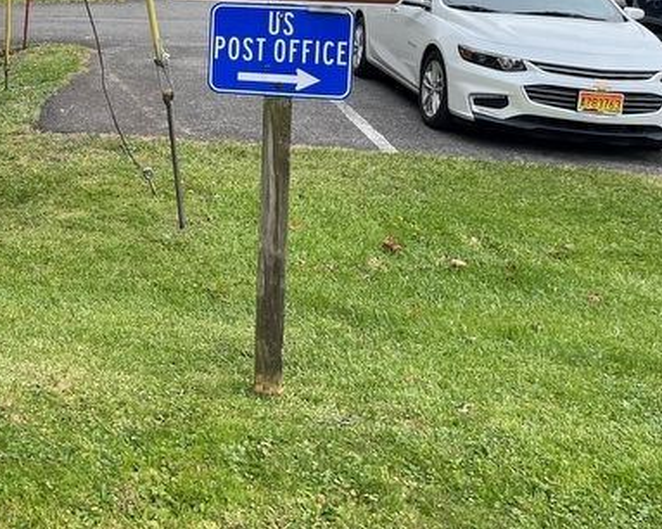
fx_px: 1038
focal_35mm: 53
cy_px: 16
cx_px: 7
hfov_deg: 32.6
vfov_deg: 27.2
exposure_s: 1/165
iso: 64
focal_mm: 5.1
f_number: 1.6
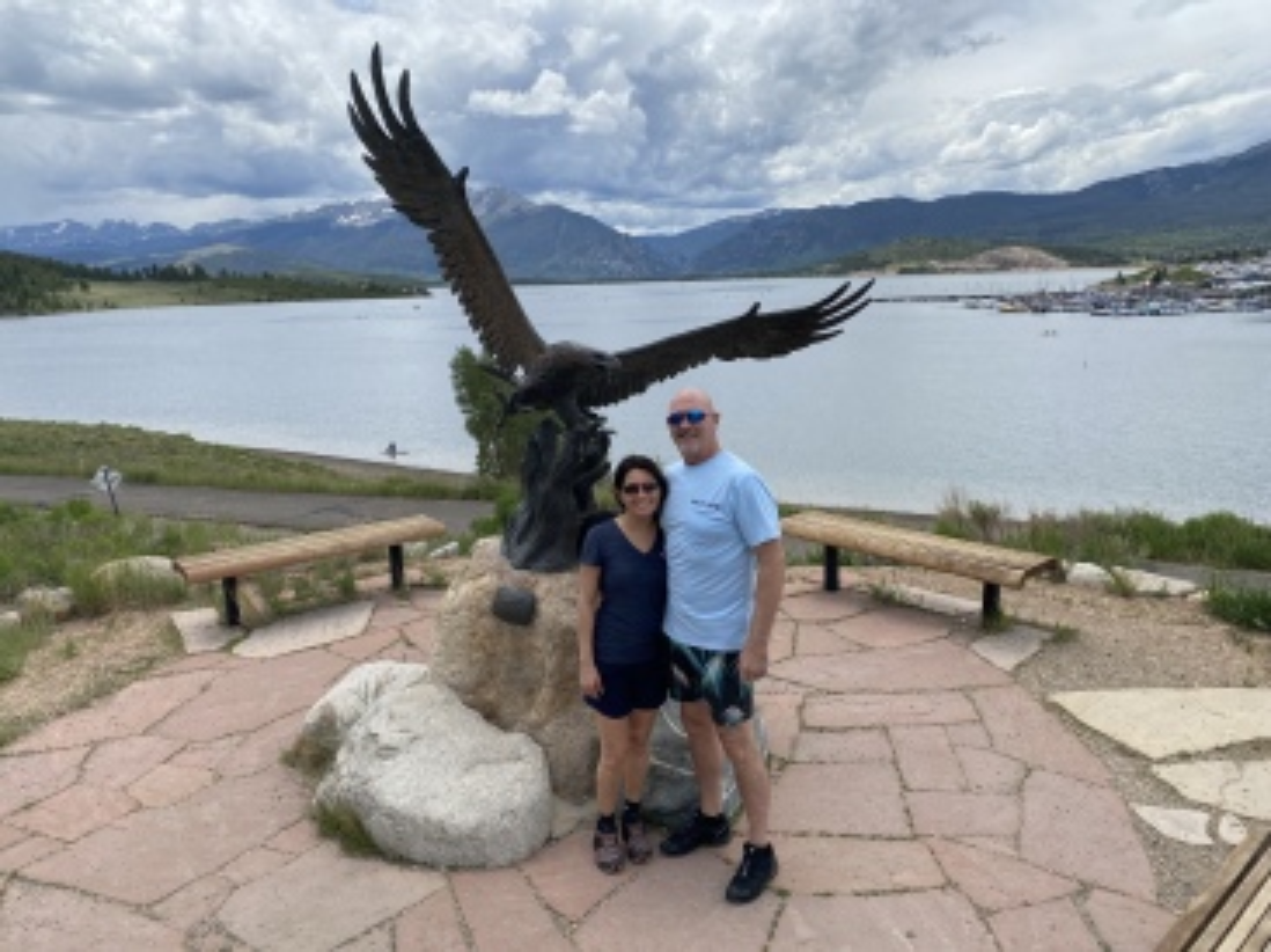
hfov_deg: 67.3
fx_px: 954
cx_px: 636
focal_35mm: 26
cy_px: 476
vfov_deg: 53.0
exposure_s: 1/3300
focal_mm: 4.25
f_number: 1.8
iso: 32
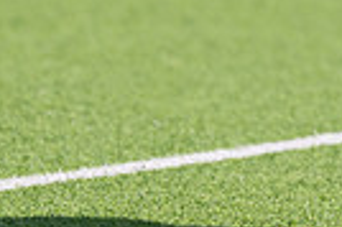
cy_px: -382
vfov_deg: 1.7
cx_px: 458
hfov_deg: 2.5
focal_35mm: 813
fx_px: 7714
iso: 250
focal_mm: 133
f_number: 2.8
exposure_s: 1/4000
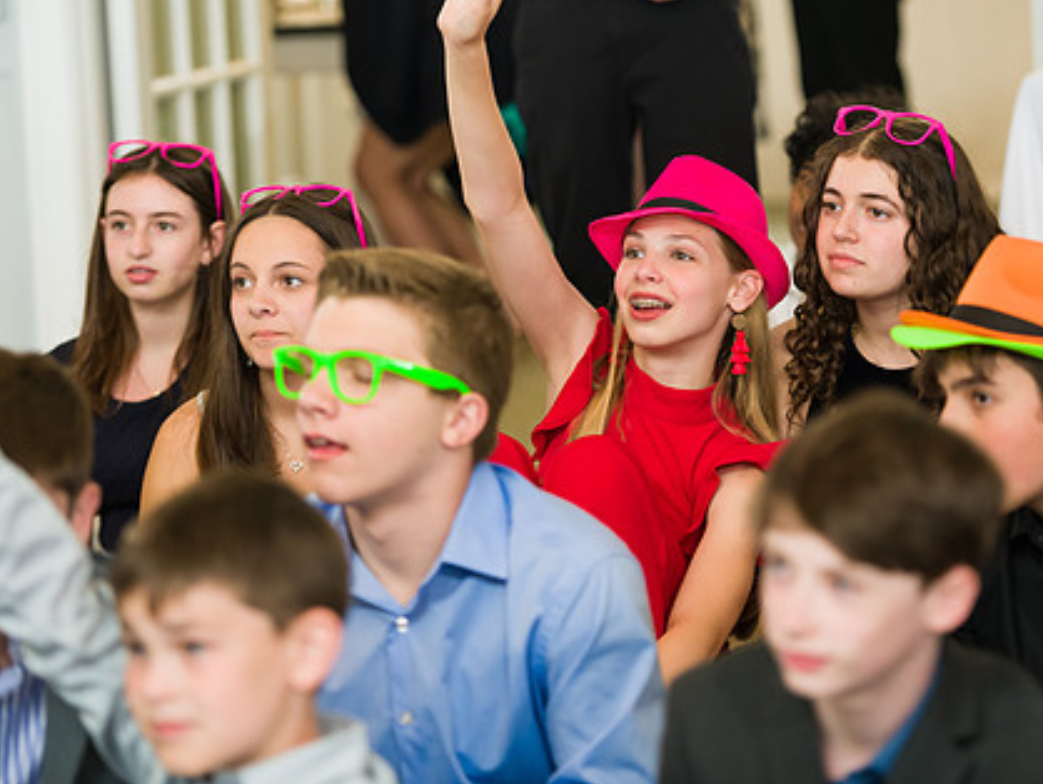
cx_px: 654
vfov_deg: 9.3
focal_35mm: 160
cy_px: 306
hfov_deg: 12.3
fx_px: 4824
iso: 800
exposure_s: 1/200
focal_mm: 120
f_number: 3.2
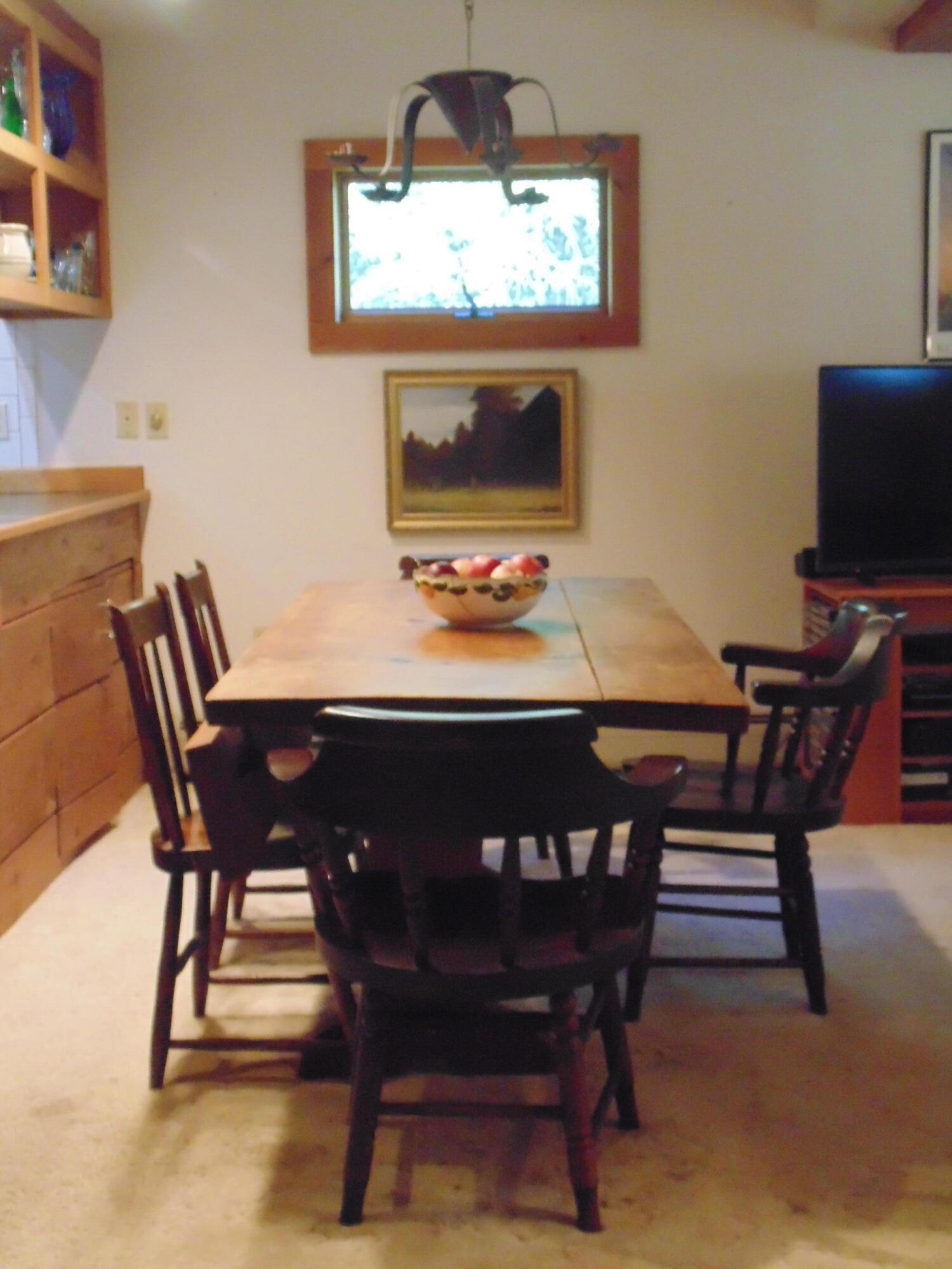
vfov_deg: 36.2
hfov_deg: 27.5
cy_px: 634
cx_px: 476
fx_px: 1943
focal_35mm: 53
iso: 800
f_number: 3.9
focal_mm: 9.5
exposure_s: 1/20
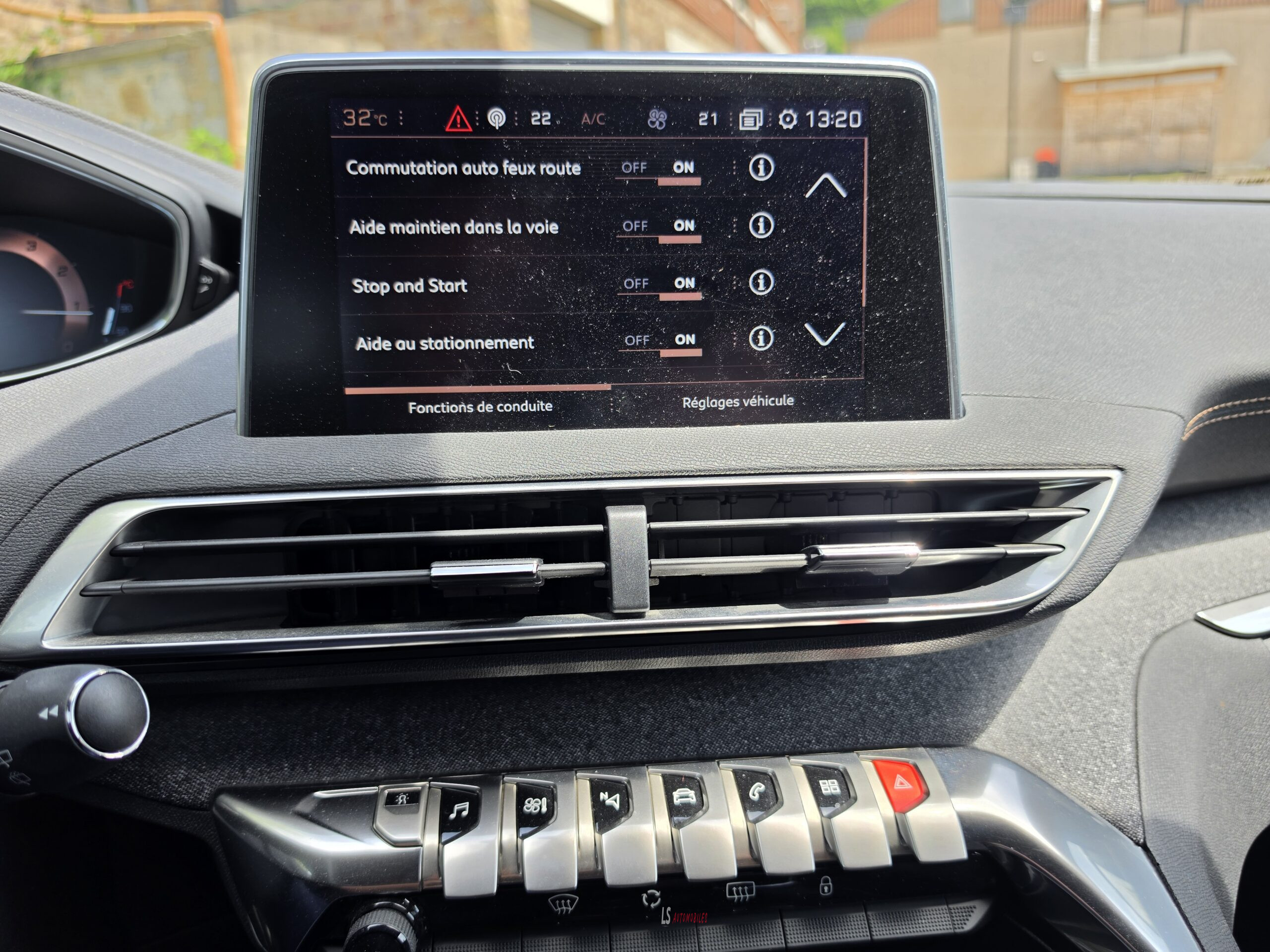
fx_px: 844
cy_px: 476
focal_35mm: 23
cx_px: 635
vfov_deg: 58.9
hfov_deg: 73.9
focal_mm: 6.5
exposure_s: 1/193
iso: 10
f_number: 1.4
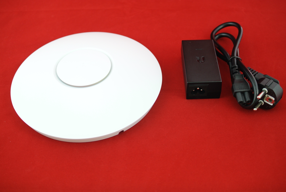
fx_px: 390
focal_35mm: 49
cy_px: 96
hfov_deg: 40.3
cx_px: 143
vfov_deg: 27.6
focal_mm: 18.5
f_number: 1.8
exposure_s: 1/13
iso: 100
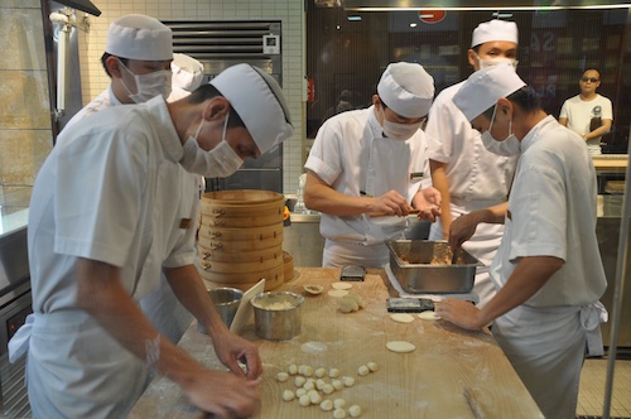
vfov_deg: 39.9
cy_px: 210
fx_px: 578
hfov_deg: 57.3
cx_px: 316
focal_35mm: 33
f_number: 4
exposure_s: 1/60
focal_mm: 22
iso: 450
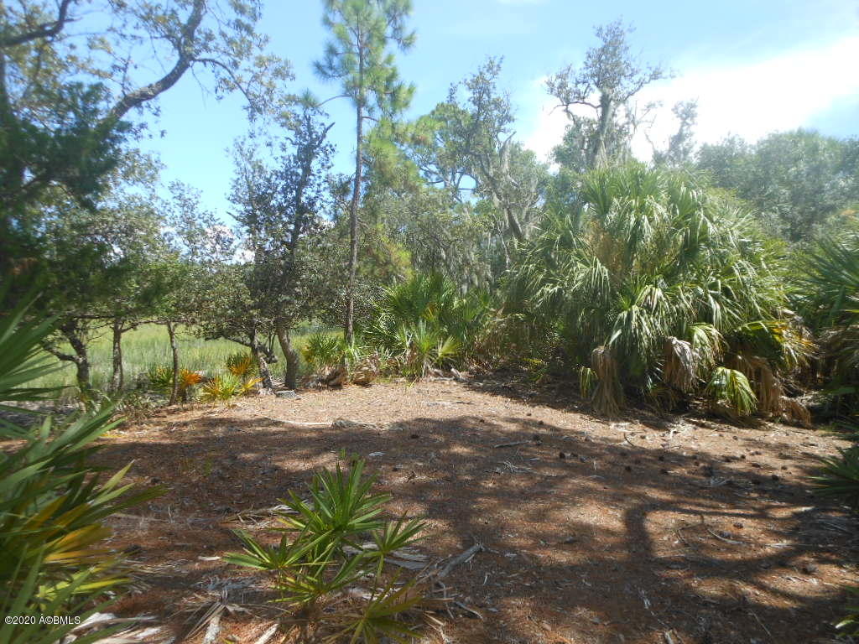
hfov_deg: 69.4
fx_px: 620
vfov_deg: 54.9
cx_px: 430
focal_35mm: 25
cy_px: 322
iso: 80
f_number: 3.2
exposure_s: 1/400
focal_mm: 4.5
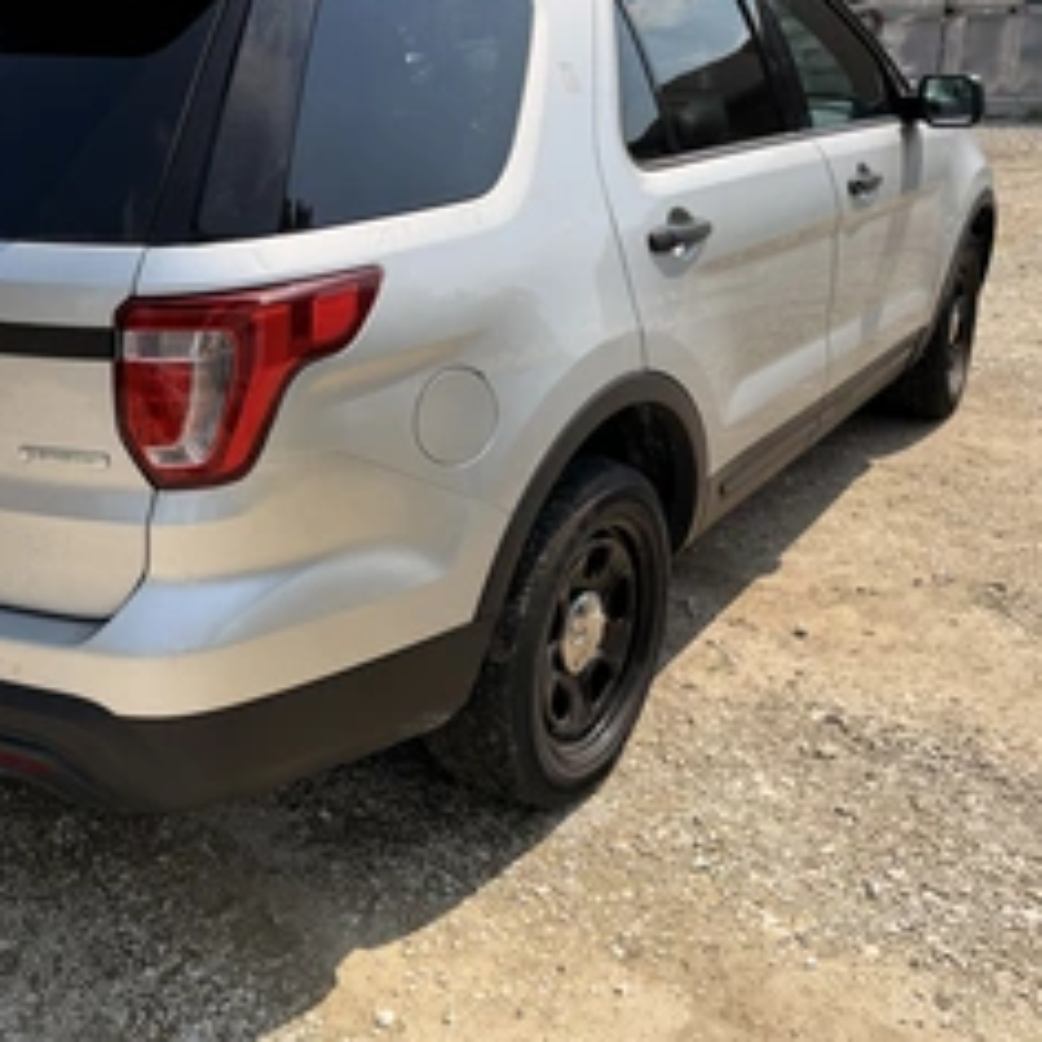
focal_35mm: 36
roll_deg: +2.2
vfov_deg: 45.8
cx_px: 340
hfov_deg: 45.3
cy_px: 419
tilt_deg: -13.1
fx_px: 1226
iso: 80
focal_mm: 6.76
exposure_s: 1/5714
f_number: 1.78
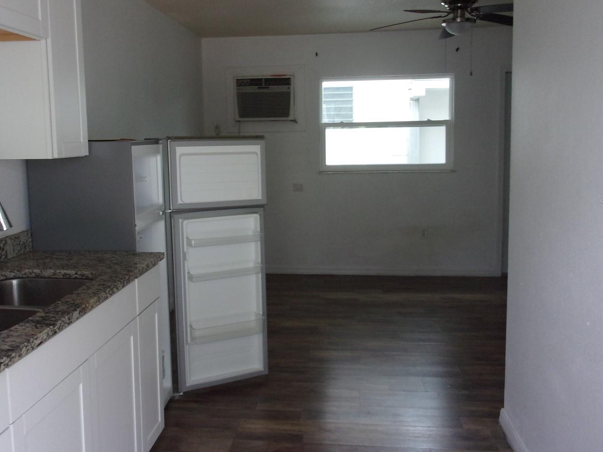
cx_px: 277
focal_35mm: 34
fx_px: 592
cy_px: 202
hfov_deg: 53.9
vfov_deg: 41.7
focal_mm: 5.1
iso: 200
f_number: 3.9
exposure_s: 1/34
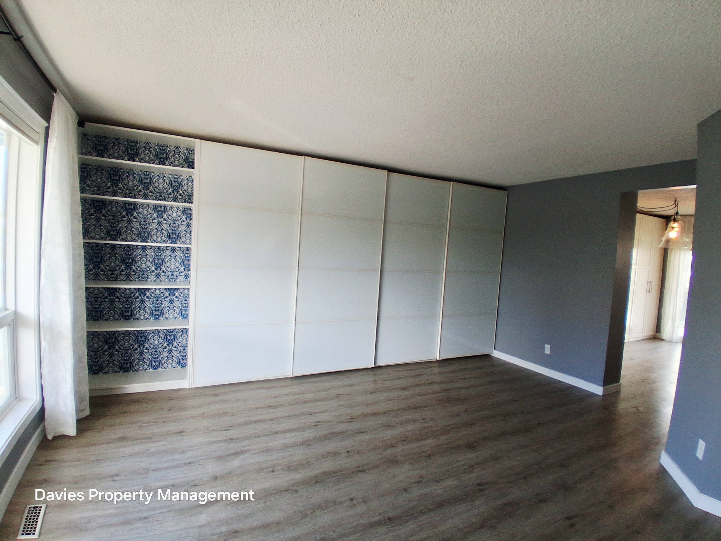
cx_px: 360
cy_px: 270
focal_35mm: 17
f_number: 2.2
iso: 80
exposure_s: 1/120
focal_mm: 1.4
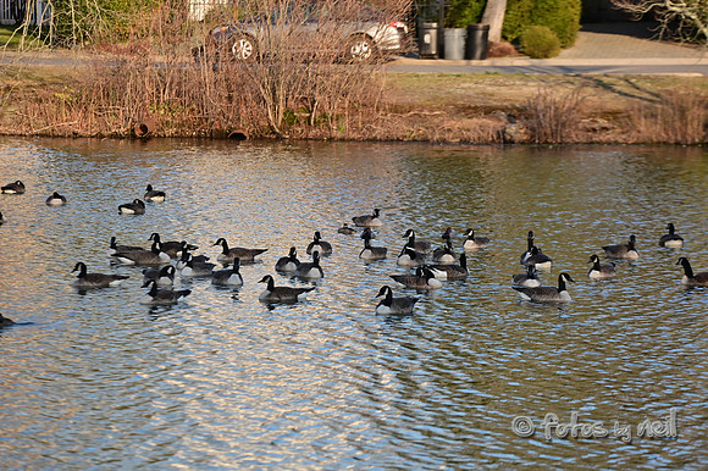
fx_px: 3931
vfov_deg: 6.9
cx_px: 354
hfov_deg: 10.3
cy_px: 236
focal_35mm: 200
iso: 500
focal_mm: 200
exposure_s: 1/2000
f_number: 5
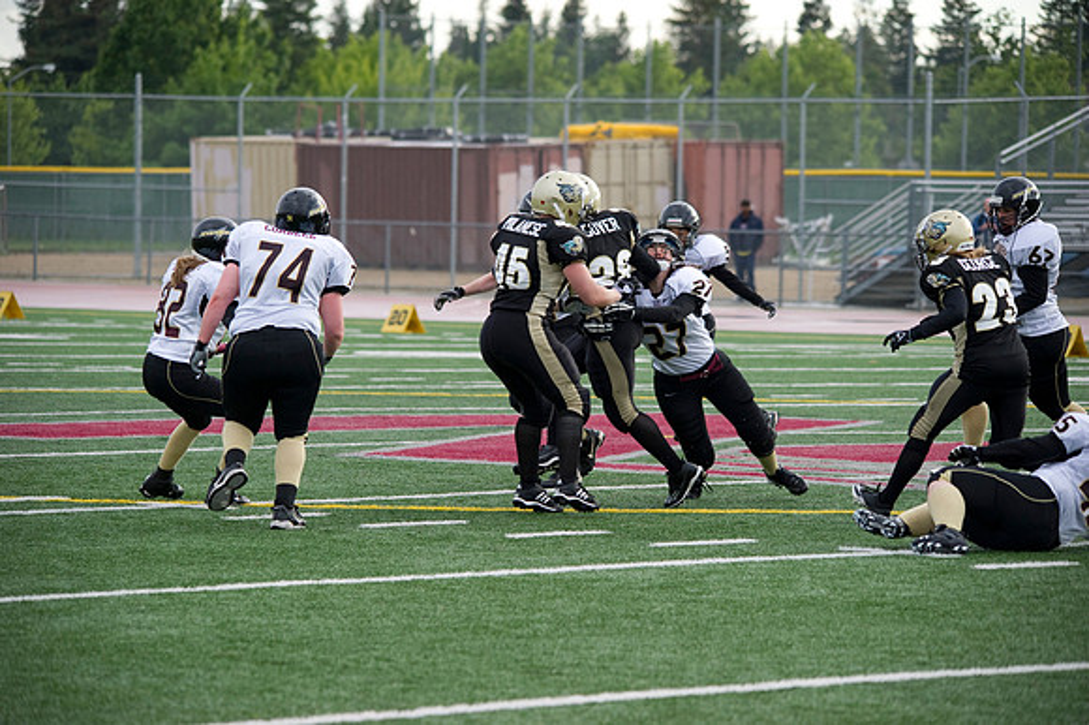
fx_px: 6651
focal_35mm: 220
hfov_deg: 9.4
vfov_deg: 6.2
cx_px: 544
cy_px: 362
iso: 1250
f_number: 5.6
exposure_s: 1/1000
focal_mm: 220
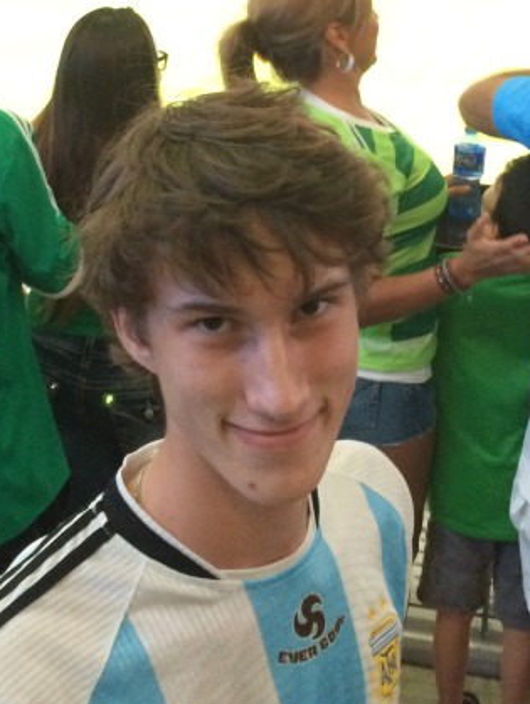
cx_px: 247
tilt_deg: -15.0
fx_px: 1203
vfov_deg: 31.4
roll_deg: +0.6
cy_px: 98
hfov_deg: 24.8
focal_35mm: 59
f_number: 2.2
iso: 250
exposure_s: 1/24
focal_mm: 4.15
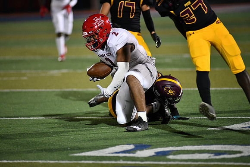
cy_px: 84
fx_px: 2084
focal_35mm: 300
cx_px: 125
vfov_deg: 4.6
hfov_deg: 6.9
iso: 2500
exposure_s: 1/1000
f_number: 2.8
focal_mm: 300
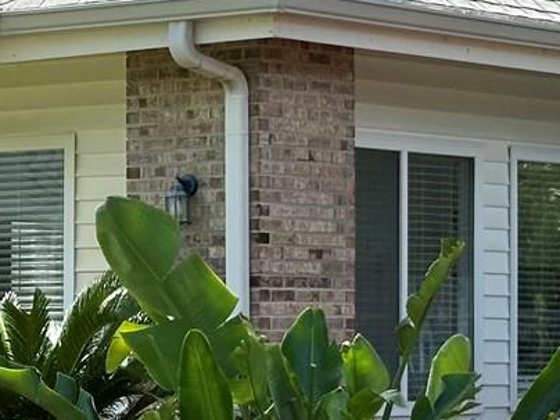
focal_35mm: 190
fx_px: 3074
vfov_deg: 7.8
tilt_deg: +0.4
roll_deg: +0.3
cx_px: -40
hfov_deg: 10.3
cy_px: 348
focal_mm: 6.86
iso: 64
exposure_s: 1/2358
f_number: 1.78
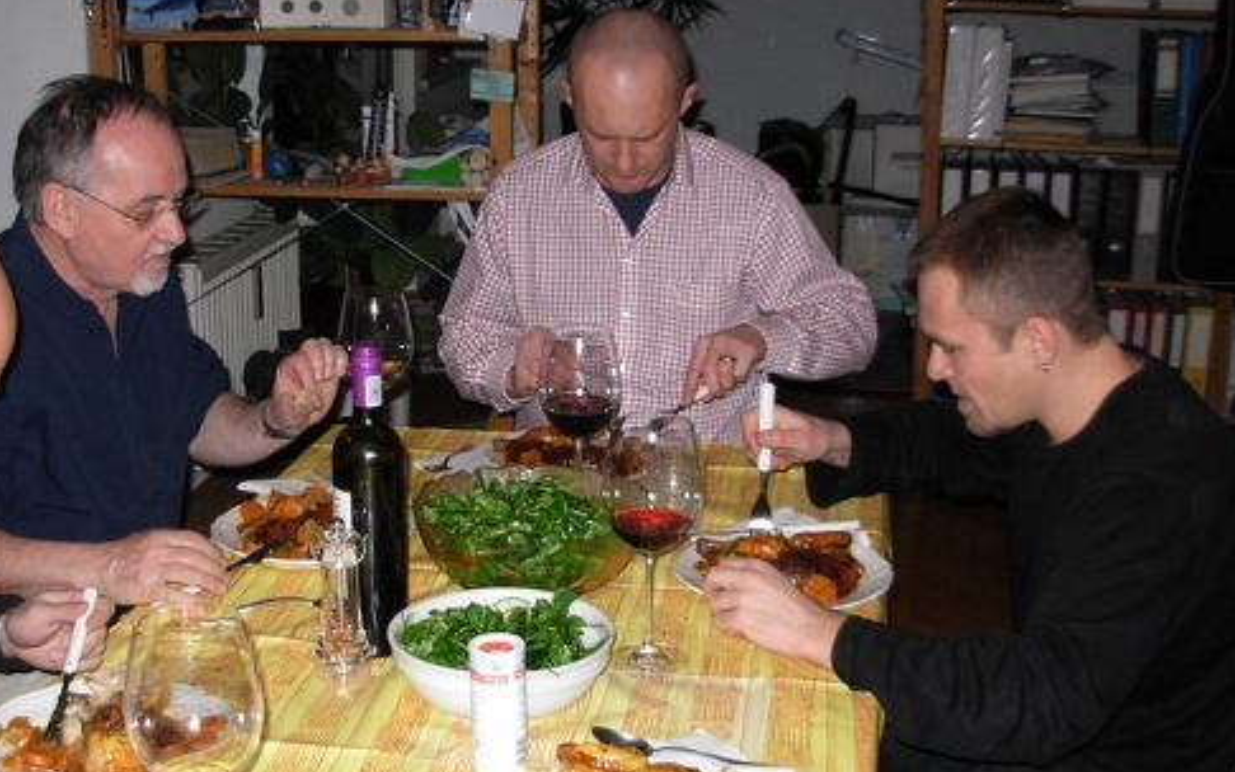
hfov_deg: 37.8
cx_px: 432
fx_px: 1784
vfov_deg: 24.4
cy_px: 414
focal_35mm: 53
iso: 145
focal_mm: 6.3
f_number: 2.9
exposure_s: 1/58.6
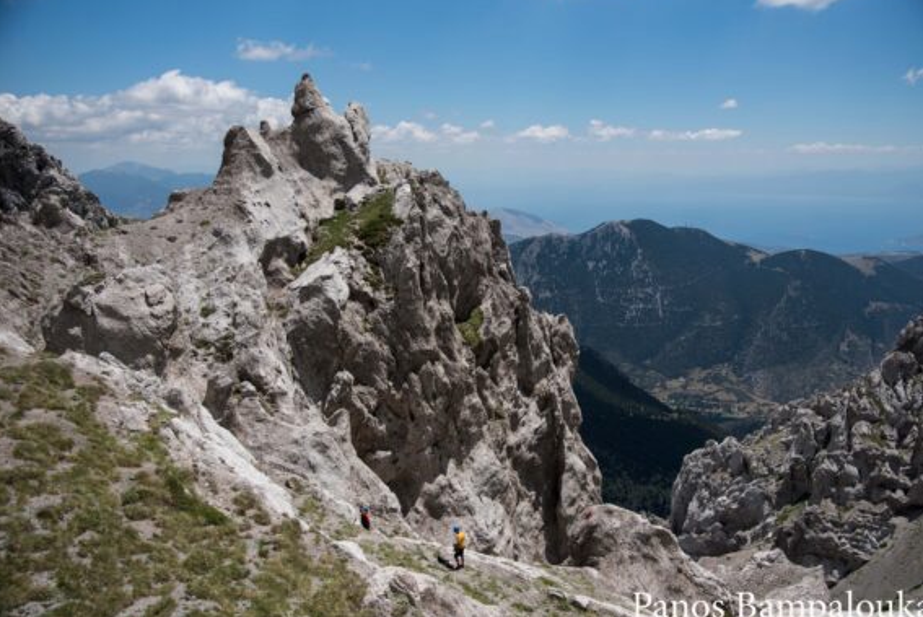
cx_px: 471
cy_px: 304
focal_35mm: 32
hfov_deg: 58.7
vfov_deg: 41.2
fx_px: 821
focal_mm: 31
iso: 100
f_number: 4
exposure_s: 1/1600
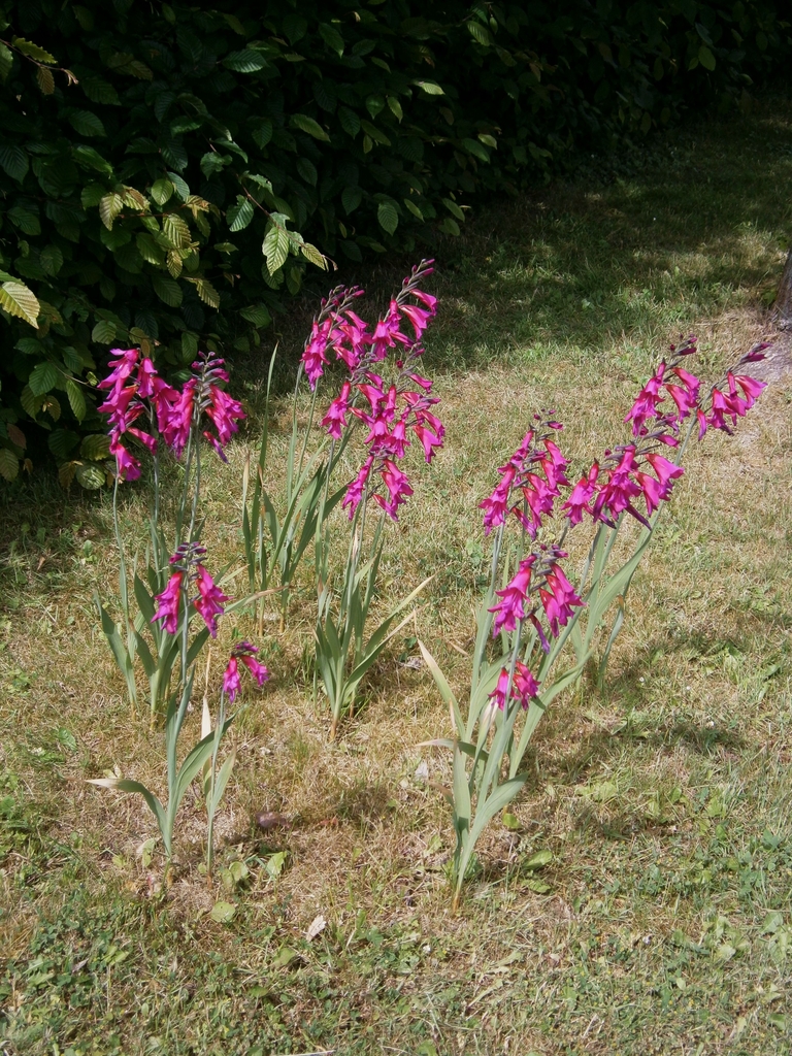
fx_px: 1434
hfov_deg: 30.9
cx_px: 396
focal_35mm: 47
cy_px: 528
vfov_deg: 40.4
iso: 80
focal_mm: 8.3
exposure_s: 1/500
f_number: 3.4
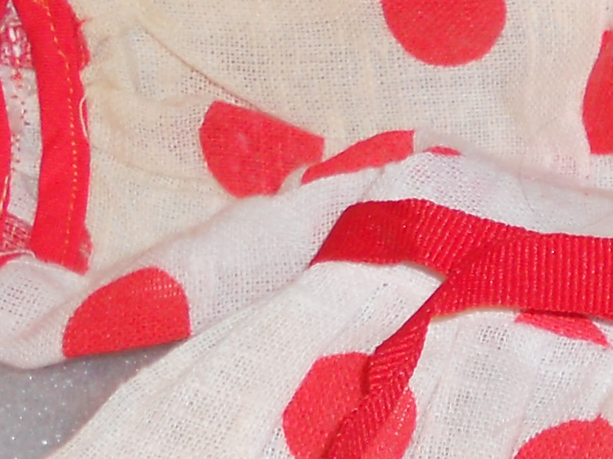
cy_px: 626
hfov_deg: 12.0
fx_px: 2727
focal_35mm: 154
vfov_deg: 9.4
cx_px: 1019
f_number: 3.5
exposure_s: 1/25
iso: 80
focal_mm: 5.8
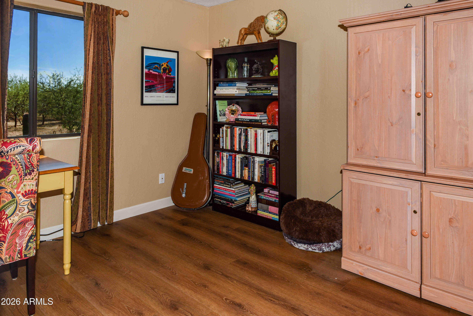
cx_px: 236
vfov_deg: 53.2
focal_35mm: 24
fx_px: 315
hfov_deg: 73.7
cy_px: 158
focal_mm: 24
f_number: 6.3
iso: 200
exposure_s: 1/500
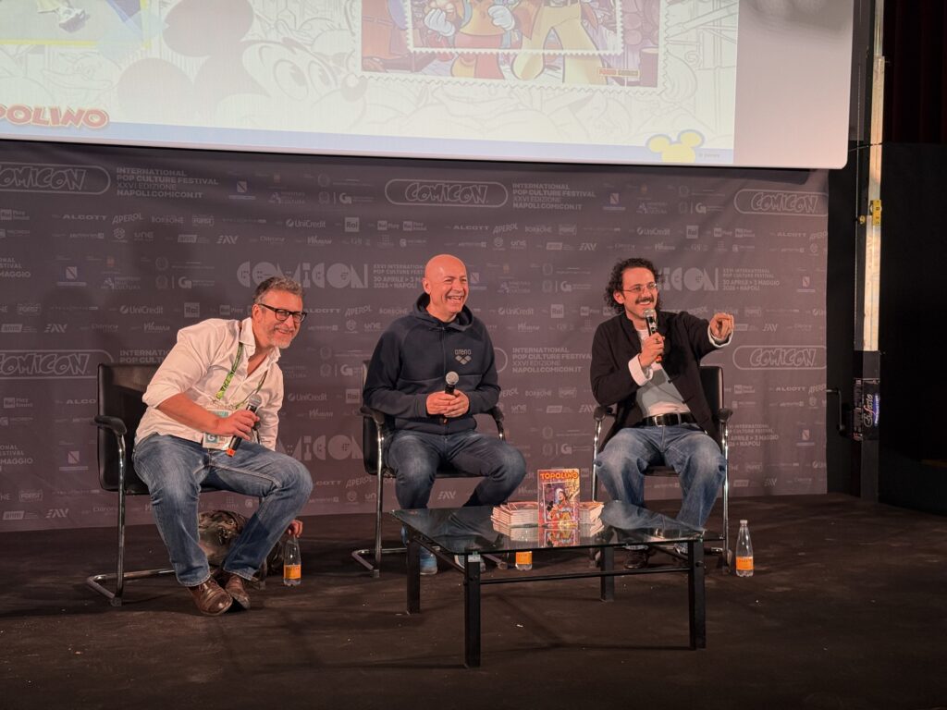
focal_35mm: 48
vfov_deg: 30.3
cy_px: 355
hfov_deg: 39.7
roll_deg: -0.5
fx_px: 1313
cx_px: 474
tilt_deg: -0.8
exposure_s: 1/77
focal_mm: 6.76
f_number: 1.78
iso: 80
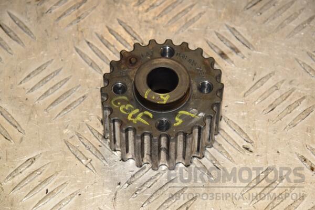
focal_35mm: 158
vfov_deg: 8.7
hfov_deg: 13.0
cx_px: 158
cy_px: 105
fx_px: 1378
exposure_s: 1/200
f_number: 8
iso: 800
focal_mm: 105
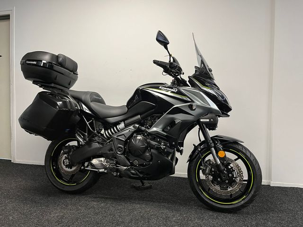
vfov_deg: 53.1
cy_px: 114
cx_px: 152
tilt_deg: -1.6
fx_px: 228
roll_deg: -0.2
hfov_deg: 67.3
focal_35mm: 26
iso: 80
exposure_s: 1/50
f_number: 1.6
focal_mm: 5.1
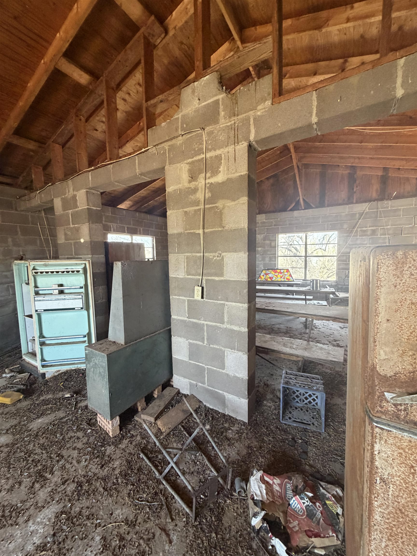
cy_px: 278
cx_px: 208
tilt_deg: -5.4
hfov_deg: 85.7
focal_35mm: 14
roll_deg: +1.0
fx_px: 225
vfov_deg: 102.1
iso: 320
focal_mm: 2.22
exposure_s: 1/66
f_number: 2.2
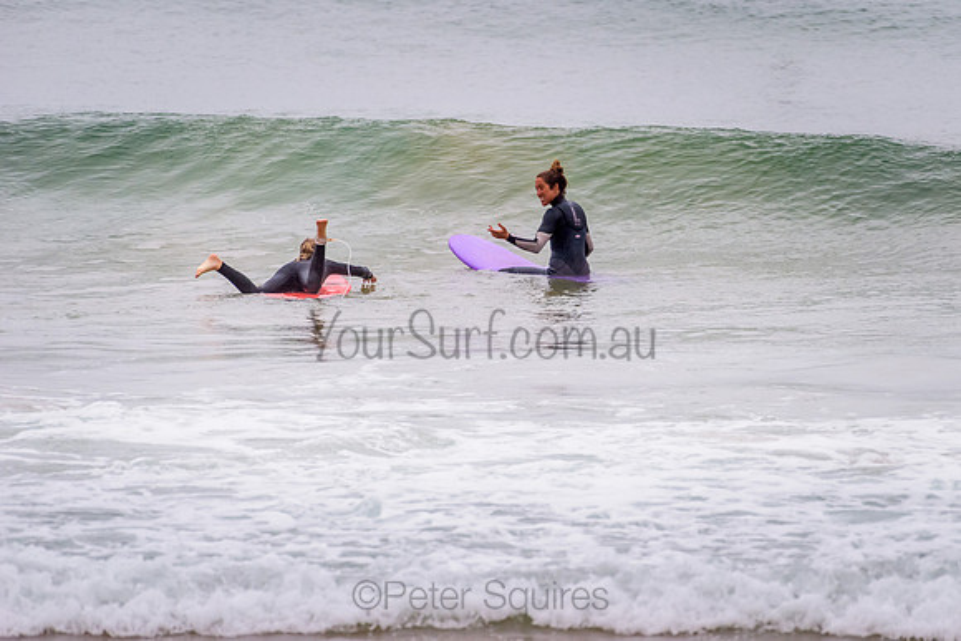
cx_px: 589
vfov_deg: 2.2
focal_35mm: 613
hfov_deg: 3.4
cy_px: 251
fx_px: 16376
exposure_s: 1/1000
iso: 640
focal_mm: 500
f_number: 5.6
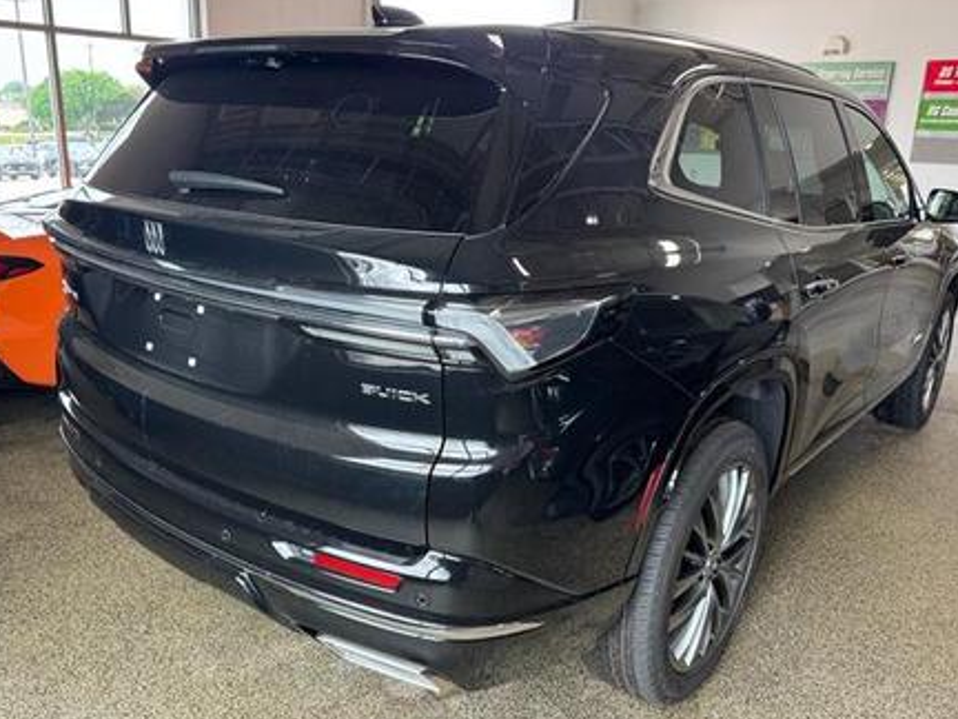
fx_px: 775
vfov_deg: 49.7
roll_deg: -1.3
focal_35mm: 28
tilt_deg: -15.1
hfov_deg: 63.4
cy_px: 357
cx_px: 461
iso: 160
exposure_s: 1/121
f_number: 1.78
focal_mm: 6.76
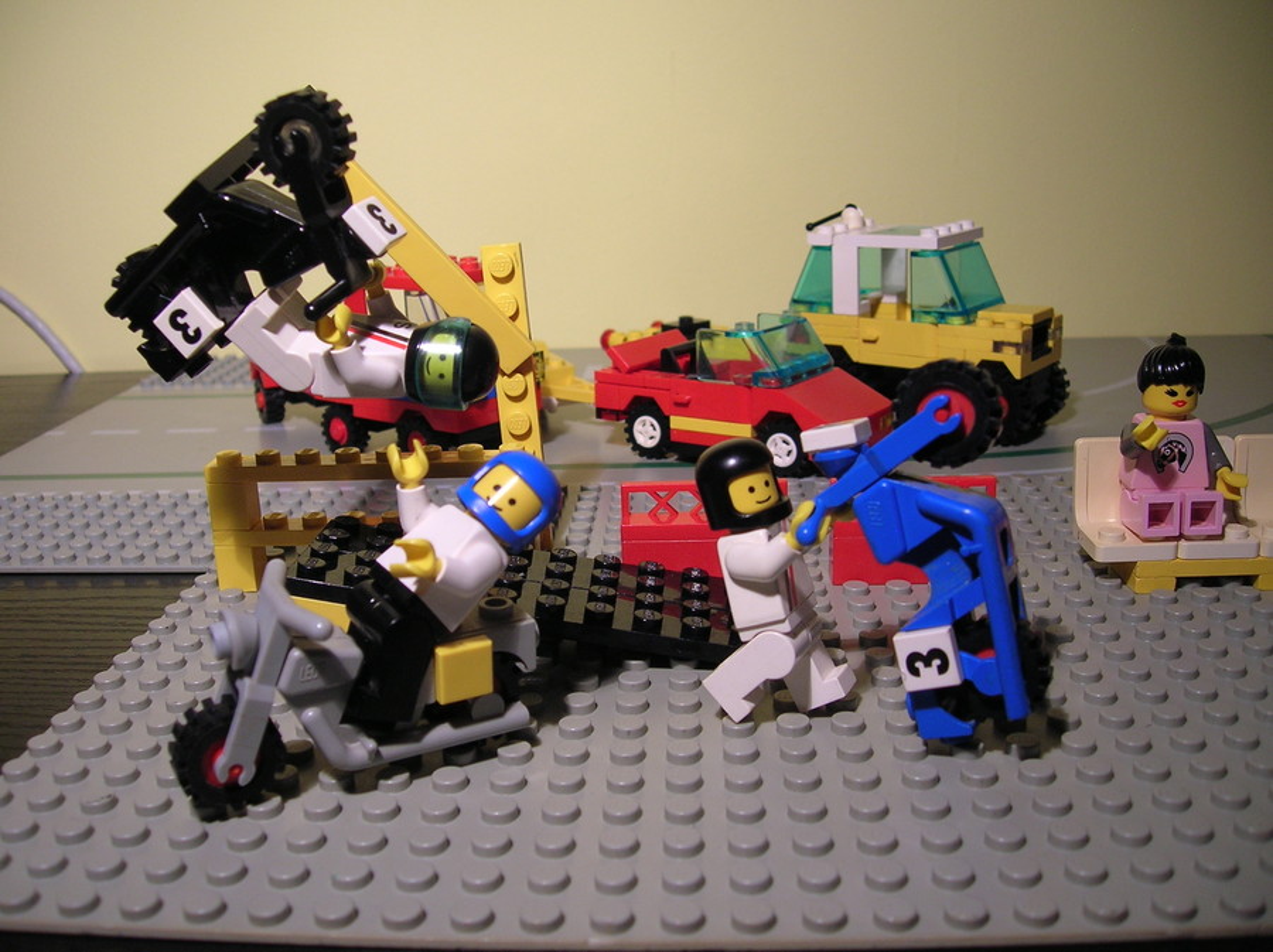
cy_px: 476
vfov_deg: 41.7
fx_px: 1249
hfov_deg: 54.0
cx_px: 636
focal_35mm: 34
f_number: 2.9
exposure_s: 1/17.6
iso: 50
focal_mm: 5.7
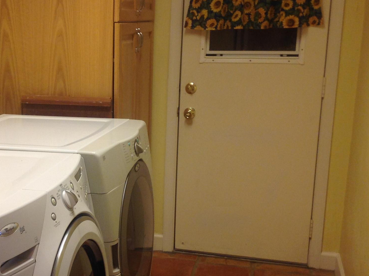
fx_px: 649
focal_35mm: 61
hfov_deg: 31.2
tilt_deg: -12.7
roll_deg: +0.1
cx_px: 97
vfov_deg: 23.9
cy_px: 161
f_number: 2.4
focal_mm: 4.28
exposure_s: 1/30
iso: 64
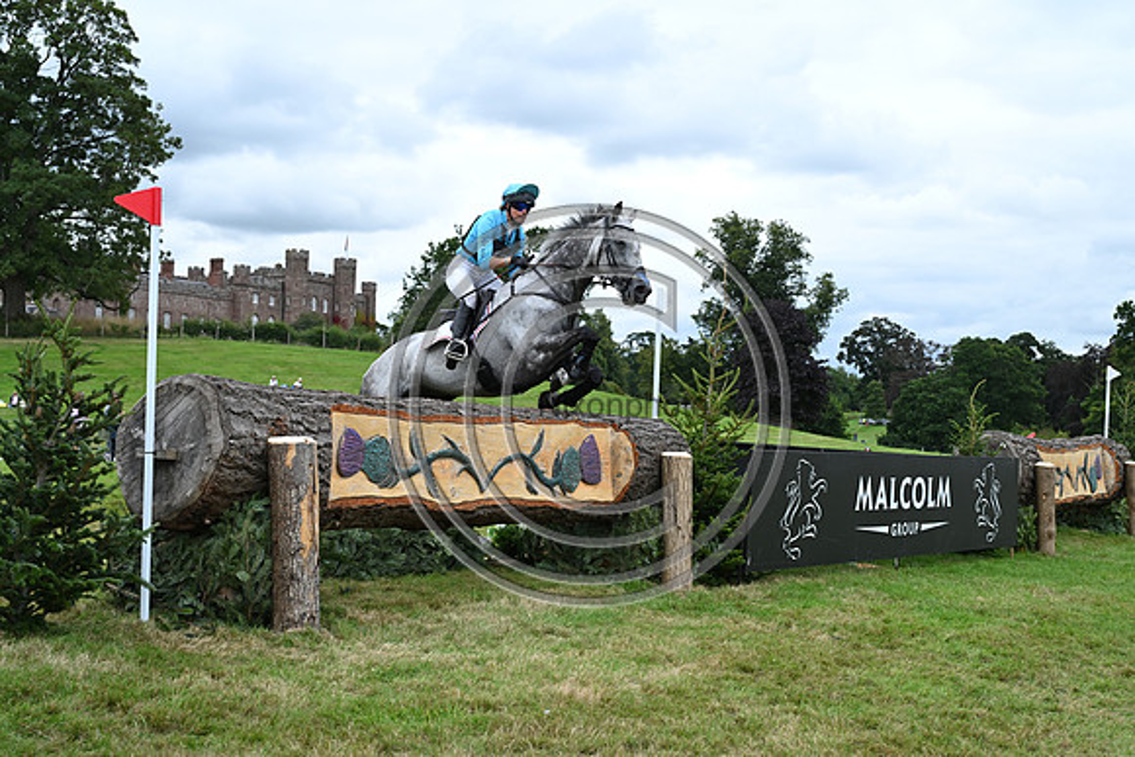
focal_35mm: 50
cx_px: 568
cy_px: 378
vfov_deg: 27.0
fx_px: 1577
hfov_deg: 39.6
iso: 900
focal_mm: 50
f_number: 5.6
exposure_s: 1/1250
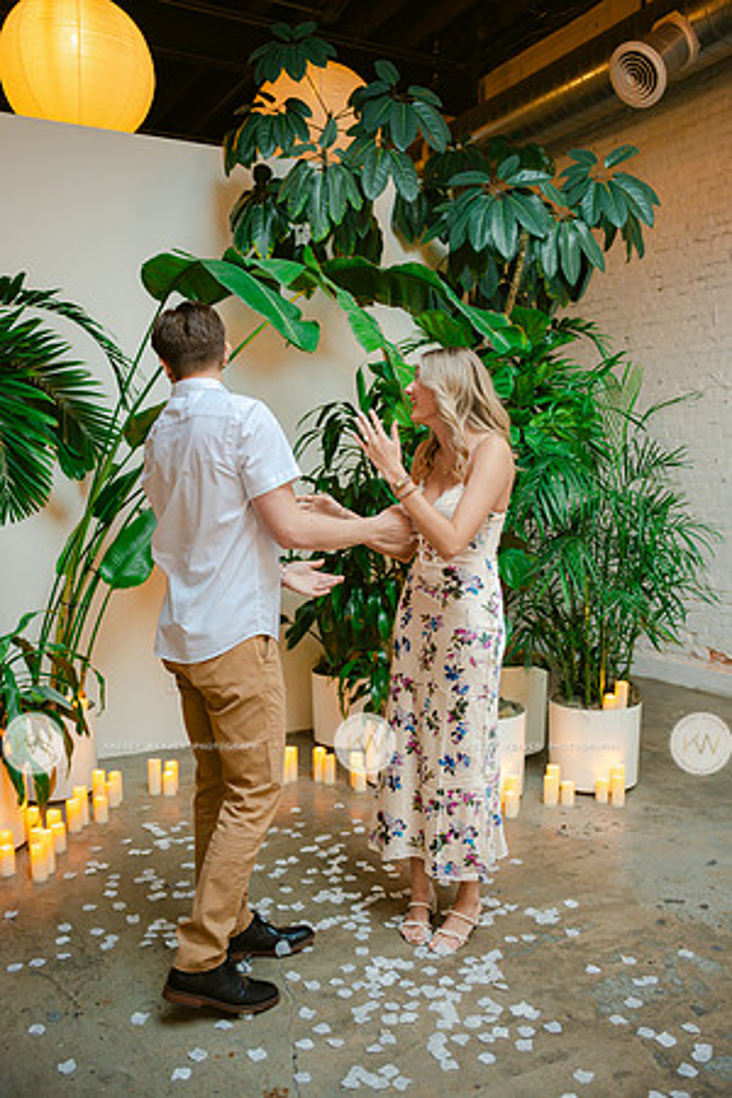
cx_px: 366
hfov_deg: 41.2
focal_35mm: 32
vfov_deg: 58.9
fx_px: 973
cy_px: 549
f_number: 2.8
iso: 1000
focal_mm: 31.9
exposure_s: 1/250
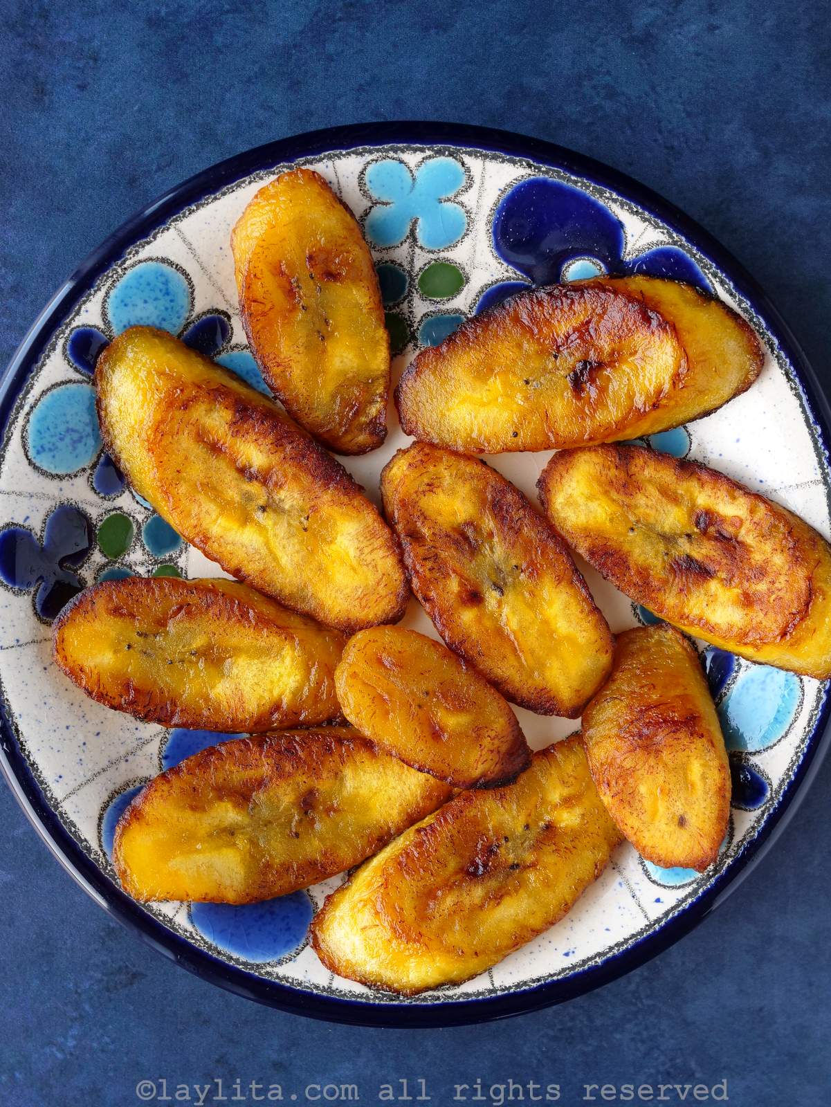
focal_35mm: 38
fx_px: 1216
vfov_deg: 49.0
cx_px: 416
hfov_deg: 37.7
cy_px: 554
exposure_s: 1/60
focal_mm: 19
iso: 320
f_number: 4.5
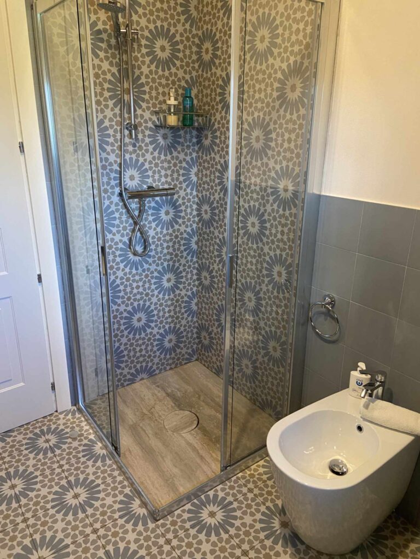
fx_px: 420
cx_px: 210
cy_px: 280
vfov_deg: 67.3
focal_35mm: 26
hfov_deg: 53.1
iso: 32
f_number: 1.8
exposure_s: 1/1272
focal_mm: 4.2
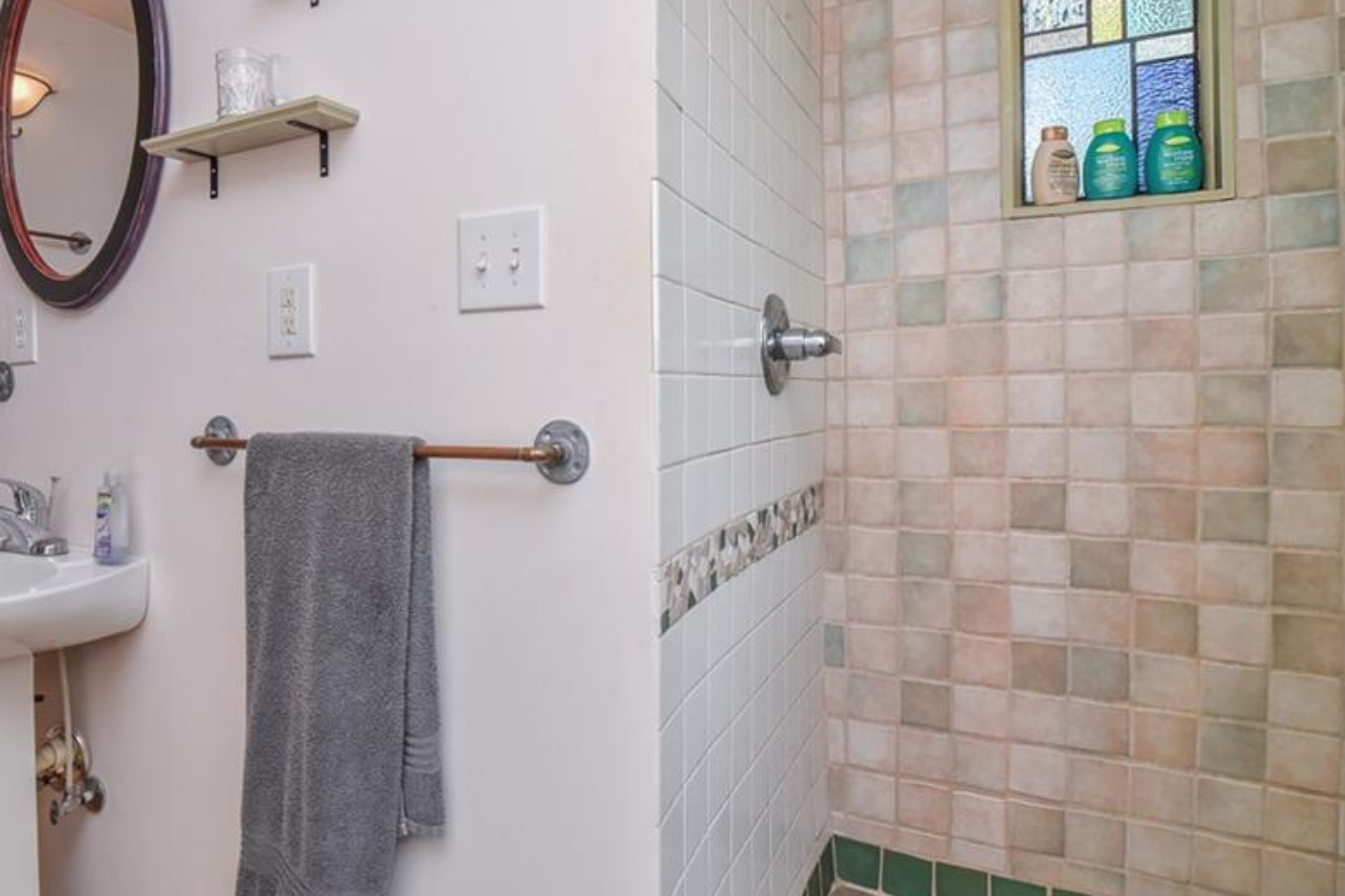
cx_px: 552
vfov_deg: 59.3
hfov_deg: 80.4
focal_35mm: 21
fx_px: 785
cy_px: 394
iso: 1250
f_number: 18
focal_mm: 16
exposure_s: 1/200
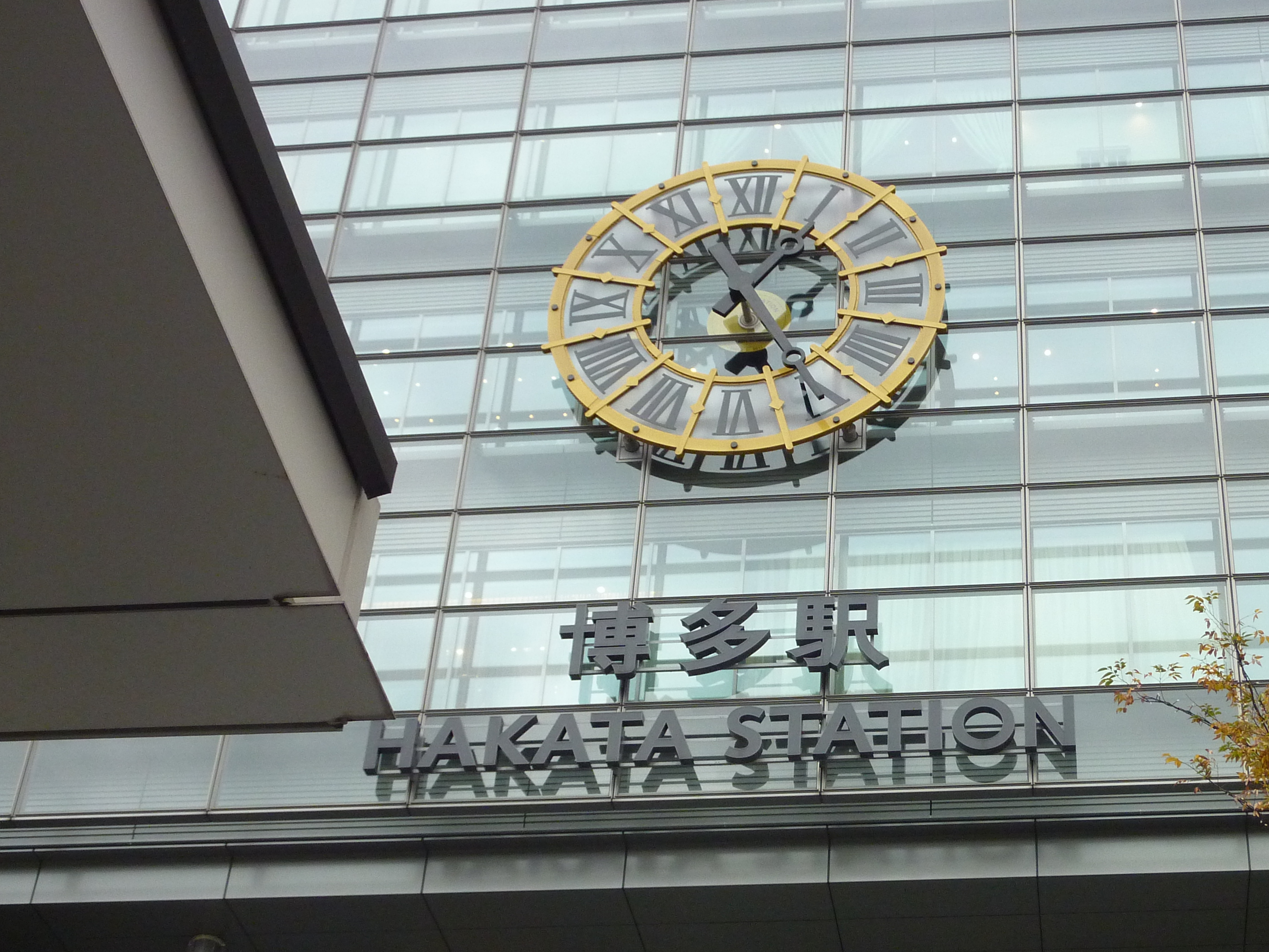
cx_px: 804
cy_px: 610
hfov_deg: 31.0
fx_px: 2273
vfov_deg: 23.6
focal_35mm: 62
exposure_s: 1/250
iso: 250
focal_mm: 7.9
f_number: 3.8
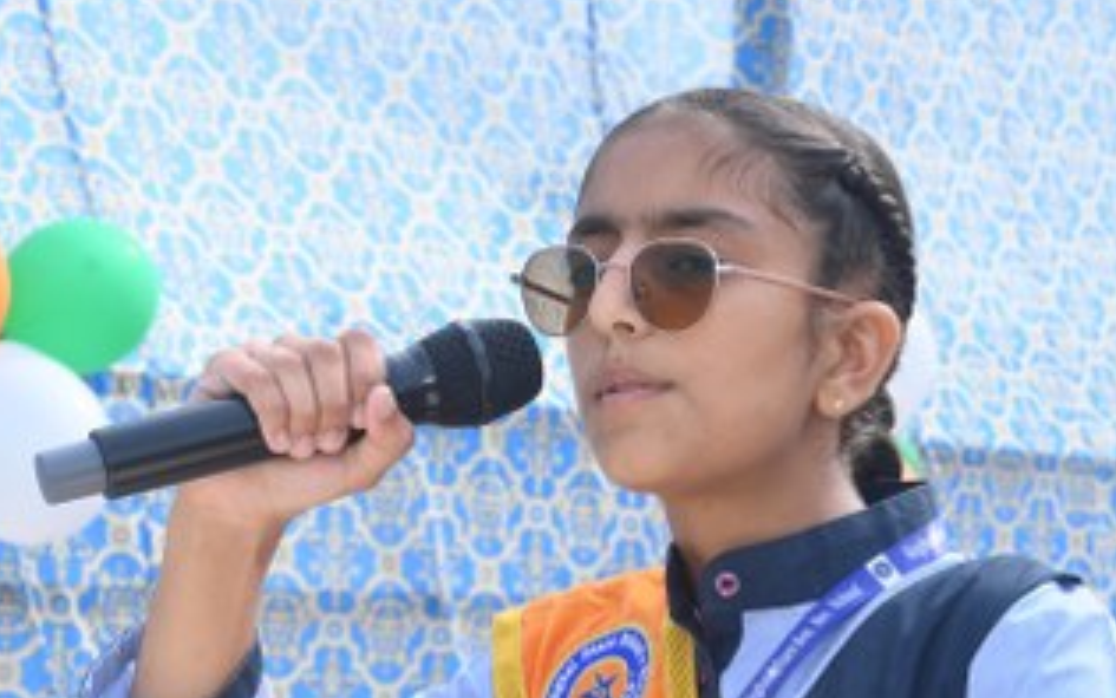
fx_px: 2951
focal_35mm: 97
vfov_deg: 13.4
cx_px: 627
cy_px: 654
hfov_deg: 21.4
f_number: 9
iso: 160
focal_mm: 50
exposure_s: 1/125
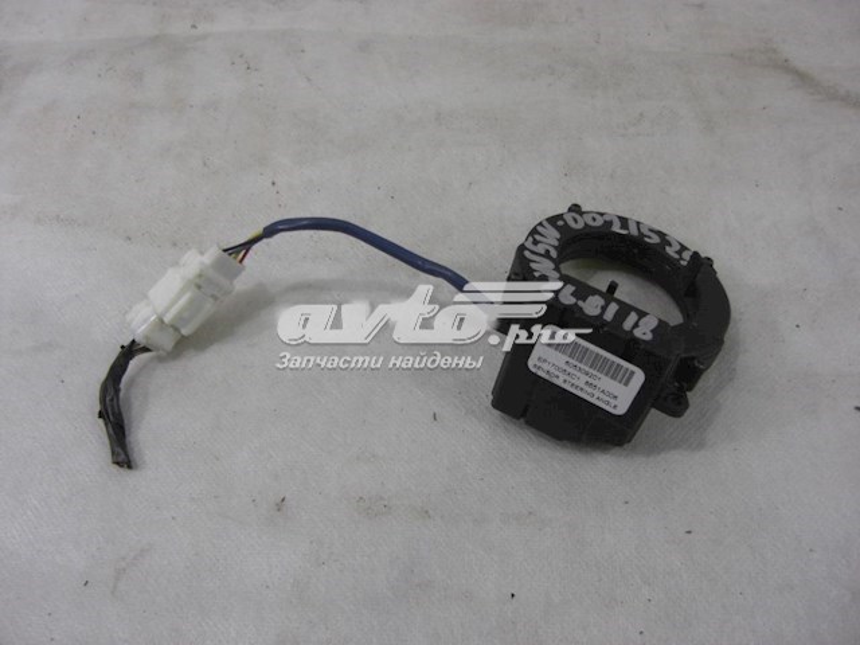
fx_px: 944
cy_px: 322
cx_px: 430
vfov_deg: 37.7
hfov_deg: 49.0
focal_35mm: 38
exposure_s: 1/50
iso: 200
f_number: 2.8
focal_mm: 7.9
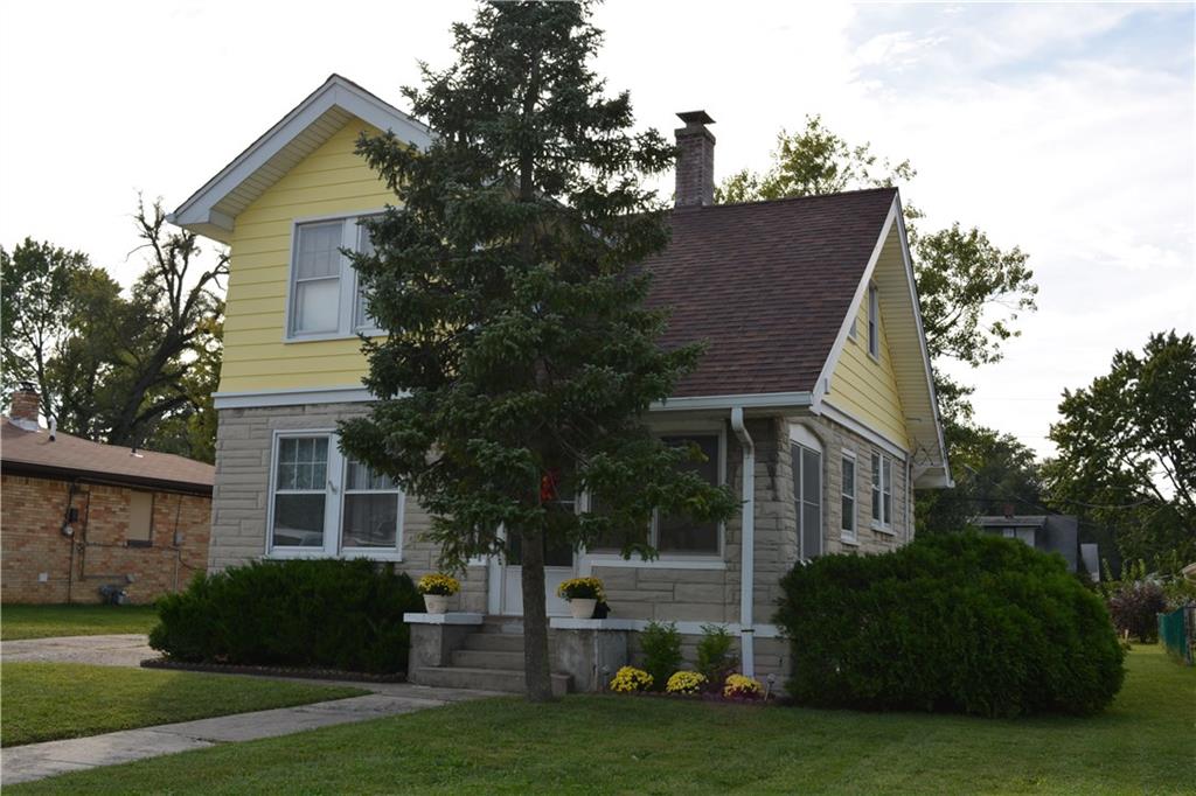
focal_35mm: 38
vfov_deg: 35.5
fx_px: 1245
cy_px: 398
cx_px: 598
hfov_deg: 51.3
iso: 100
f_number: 7.1
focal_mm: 25
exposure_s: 1/200
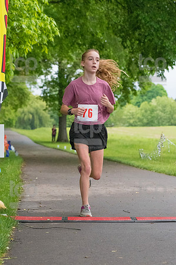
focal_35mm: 142
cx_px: 88
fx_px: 1044
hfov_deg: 9.6
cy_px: 132
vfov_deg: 14.5
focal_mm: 95
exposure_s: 1/1250
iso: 6400
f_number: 5.6
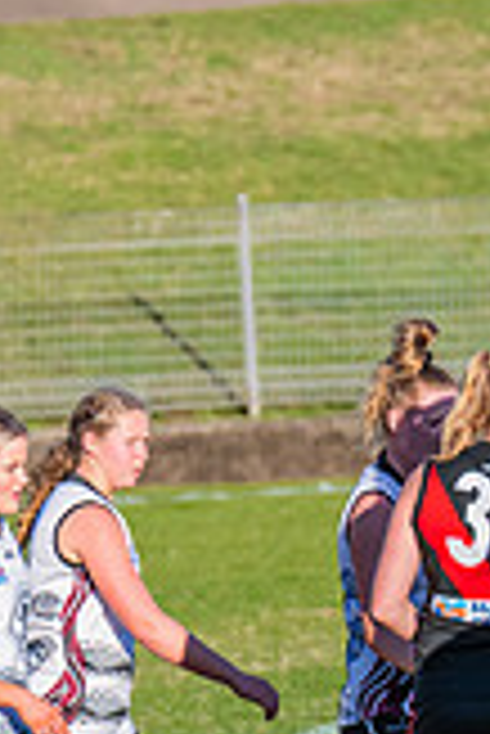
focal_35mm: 1171
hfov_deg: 1.2
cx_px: 827
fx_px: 23855
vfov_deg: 1.8
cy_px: 777
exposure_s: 1/1250
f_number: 8
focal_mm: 330
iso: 800
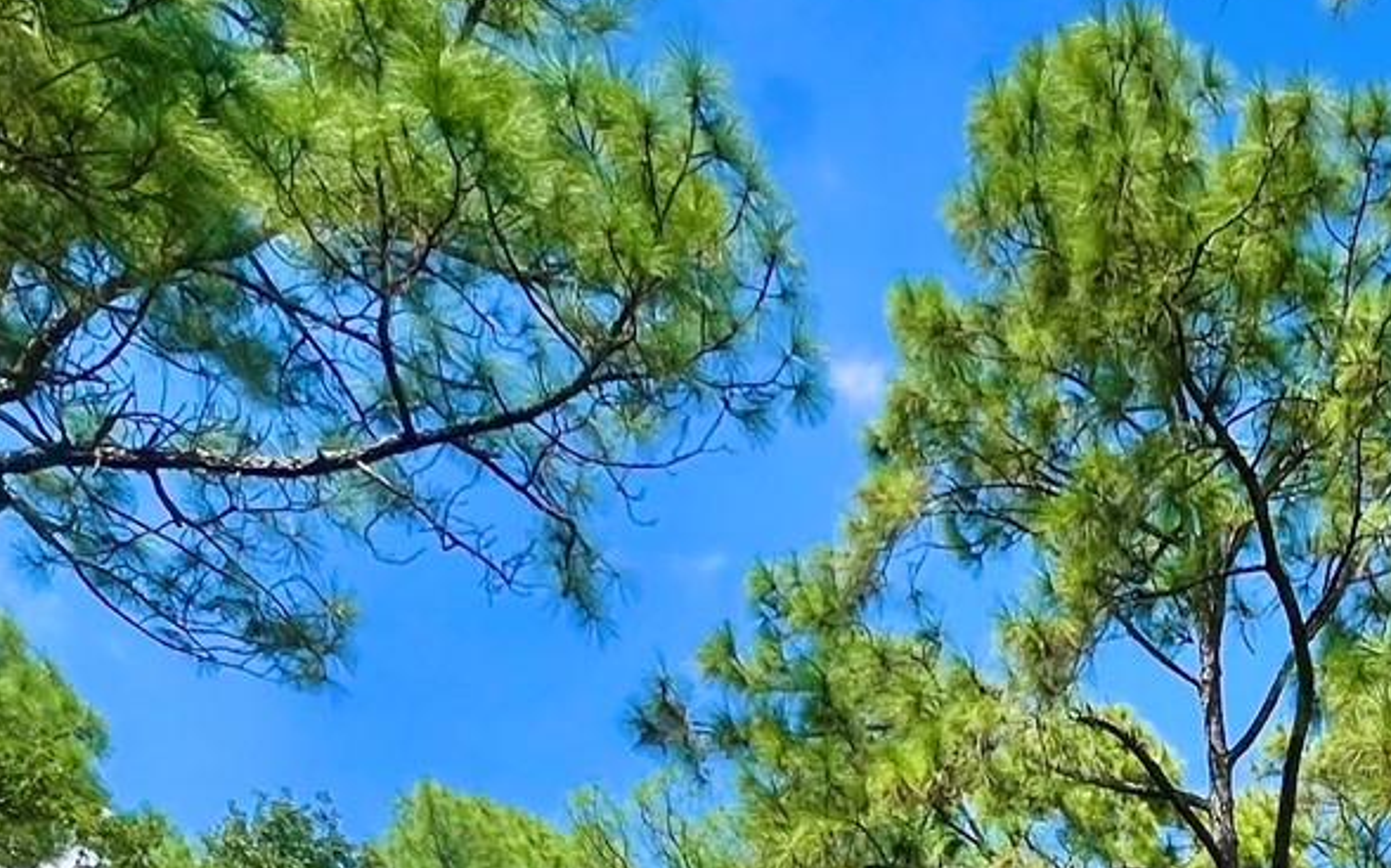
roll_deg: -0.4
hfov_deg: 39.3
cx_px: 1209
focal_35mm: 48
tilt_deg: +10.1
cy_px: 1705
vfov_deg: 18.4
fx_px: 1819
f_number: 1.8
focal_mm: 1.57
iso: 32
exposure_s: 1/927
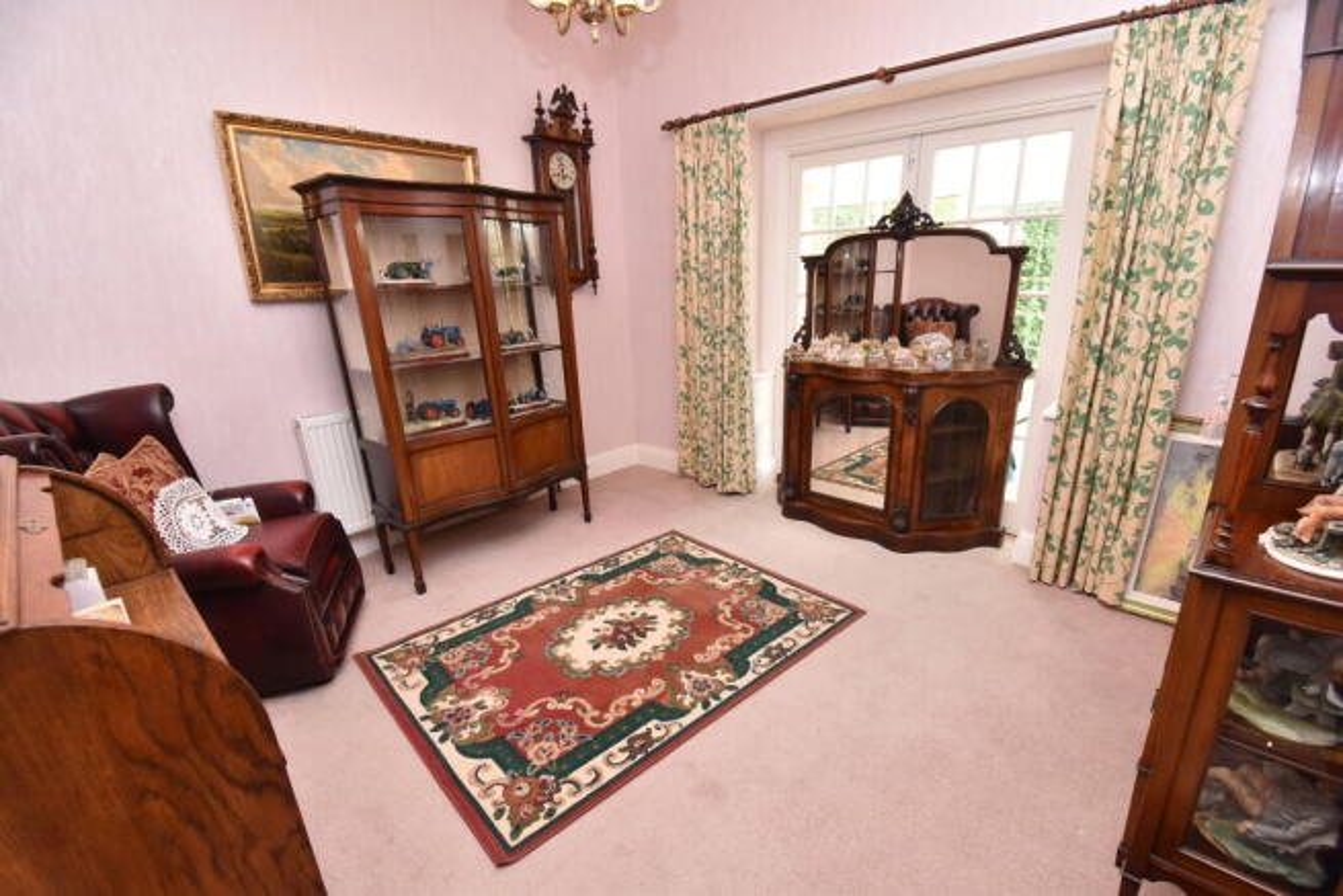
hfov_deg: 100.4
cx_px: 672
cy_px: 448
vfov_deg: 77.4
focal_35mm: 15
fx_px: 560
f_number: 7.1
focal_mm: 10
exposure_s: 1/60
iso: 800
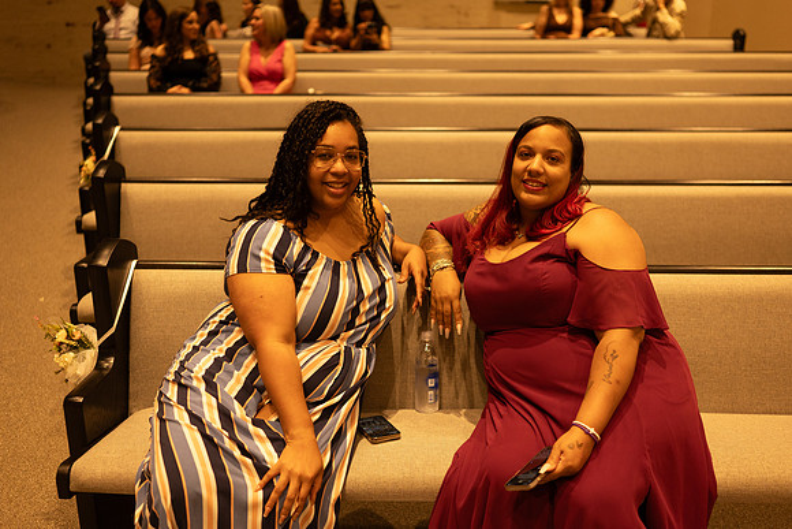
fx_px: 770
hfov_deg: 54.4
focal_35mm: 35
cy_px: 264
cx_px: 396
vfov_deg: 37.9
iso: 1250
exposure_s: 1/500
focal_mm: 35
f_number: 1.8
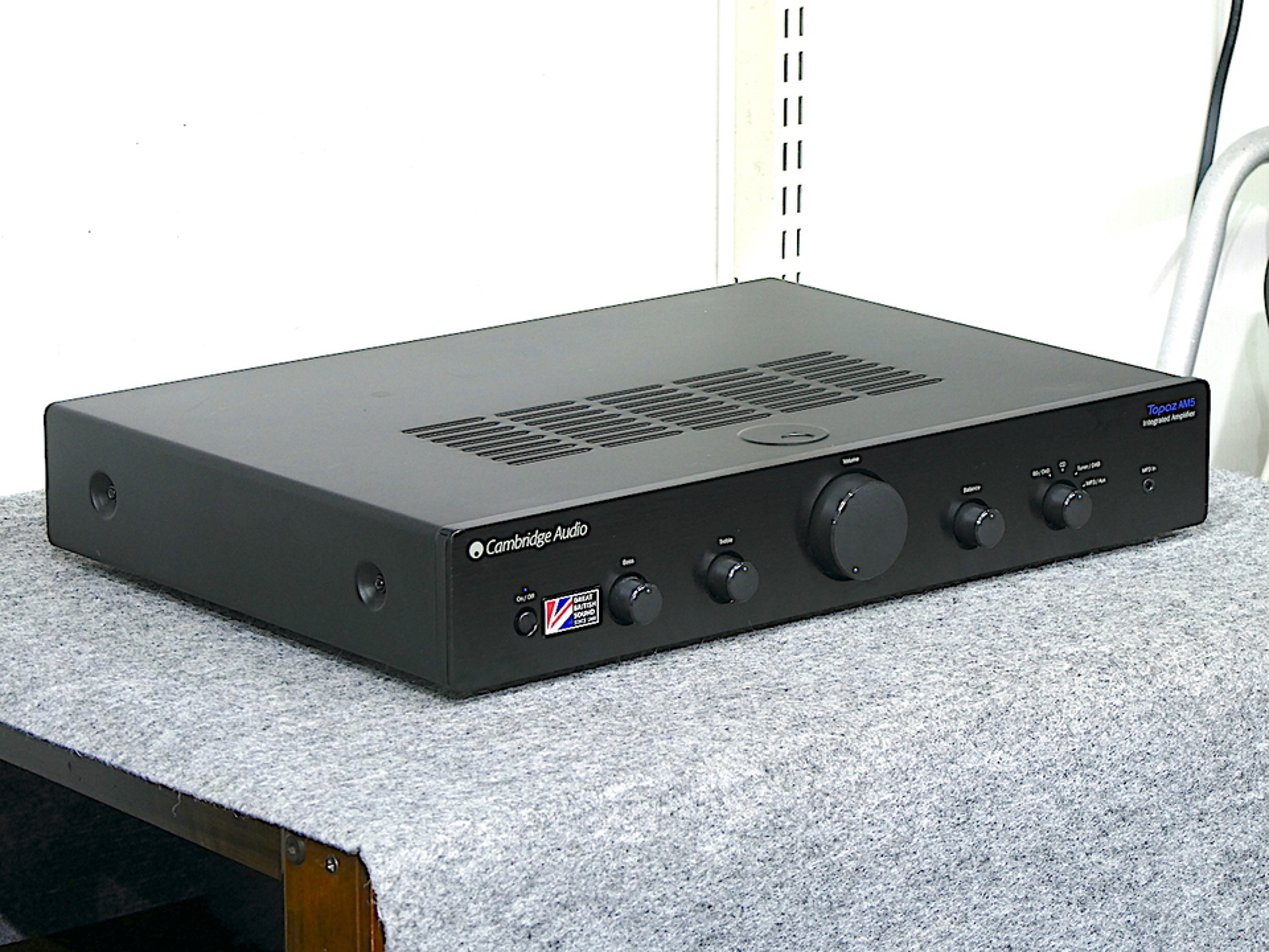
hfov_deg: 14.6
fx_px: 4949
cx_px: 634
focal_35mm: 135
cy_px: 476
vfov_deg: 11.0
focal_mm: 24.2
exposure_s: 1/2.5
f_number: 5.3
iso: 100
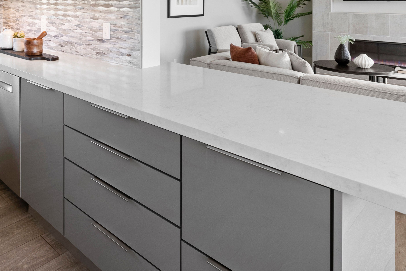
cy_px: -5
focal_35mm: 30
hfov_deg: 57.7
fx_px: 338
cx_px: 87
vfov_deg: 38.4
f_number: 8
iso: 100
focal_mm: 14
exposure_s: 1/2.5
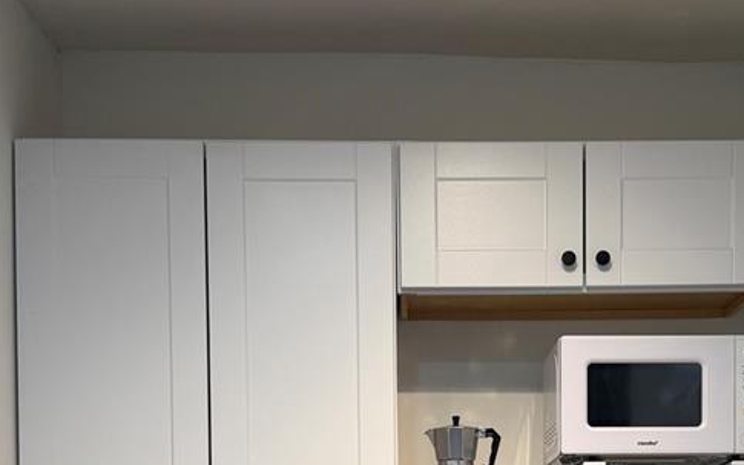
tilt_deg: -1.0
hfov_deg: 32.4
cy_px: 566
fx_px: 1277
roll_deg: +0.3
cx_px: 446
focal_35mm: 63
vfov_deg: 19.4
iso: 100
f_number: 1.78
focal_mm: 6.76
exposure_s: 1/120
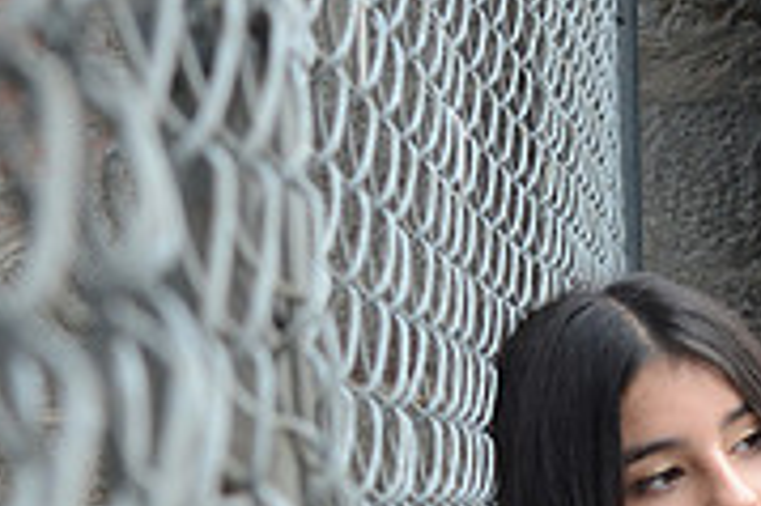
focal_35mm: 136
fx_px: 2872
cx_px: 111
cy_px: 761
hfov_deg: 15.0
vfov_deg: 9.8
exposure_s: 1/100
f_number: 4.5
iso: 640
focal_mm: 28
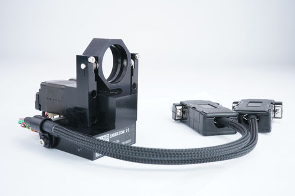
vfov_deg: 35.9
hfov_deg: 51.9
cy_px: 98
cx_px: 148
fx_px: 303
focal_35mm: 37
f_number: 18
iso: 100
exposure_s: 1/5
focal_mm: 37
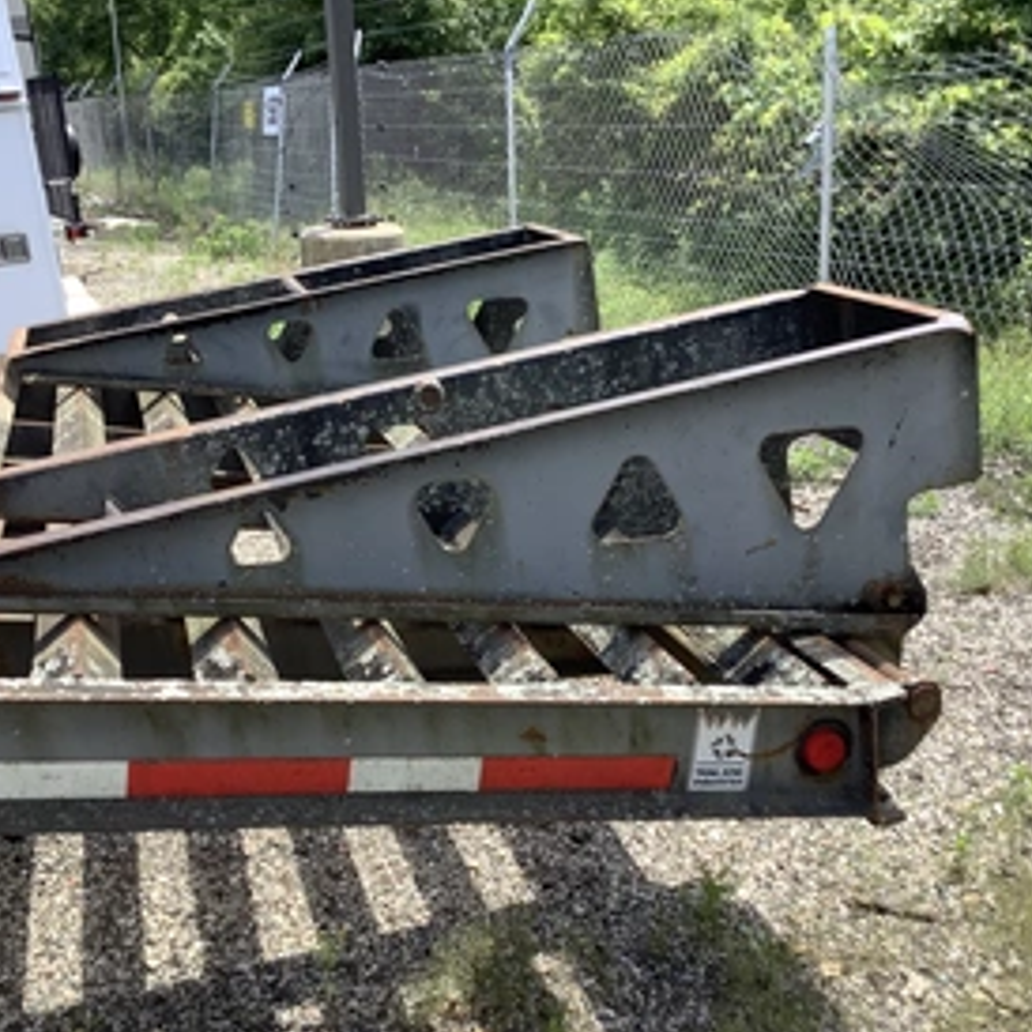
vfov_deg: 41.8
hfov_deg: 41.8
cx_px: 467
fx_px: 1349
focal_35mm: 40
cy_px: 554
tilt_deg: -18.3
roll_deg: +1.9
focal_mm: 3.3
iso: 25
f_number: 2.4
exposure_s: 1/416
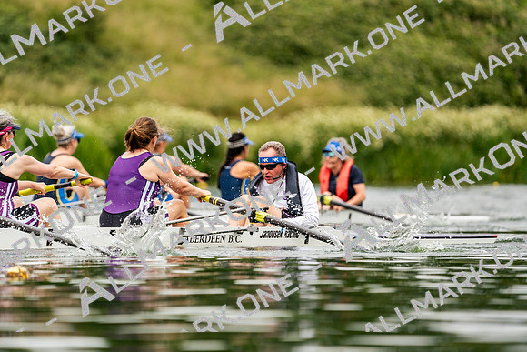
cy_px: 176
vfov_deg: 2.4
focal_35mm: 576
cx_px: 264
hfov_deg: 3.6
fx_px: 8434
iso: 400
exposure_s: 1/2000
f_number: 6.3
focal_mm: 576
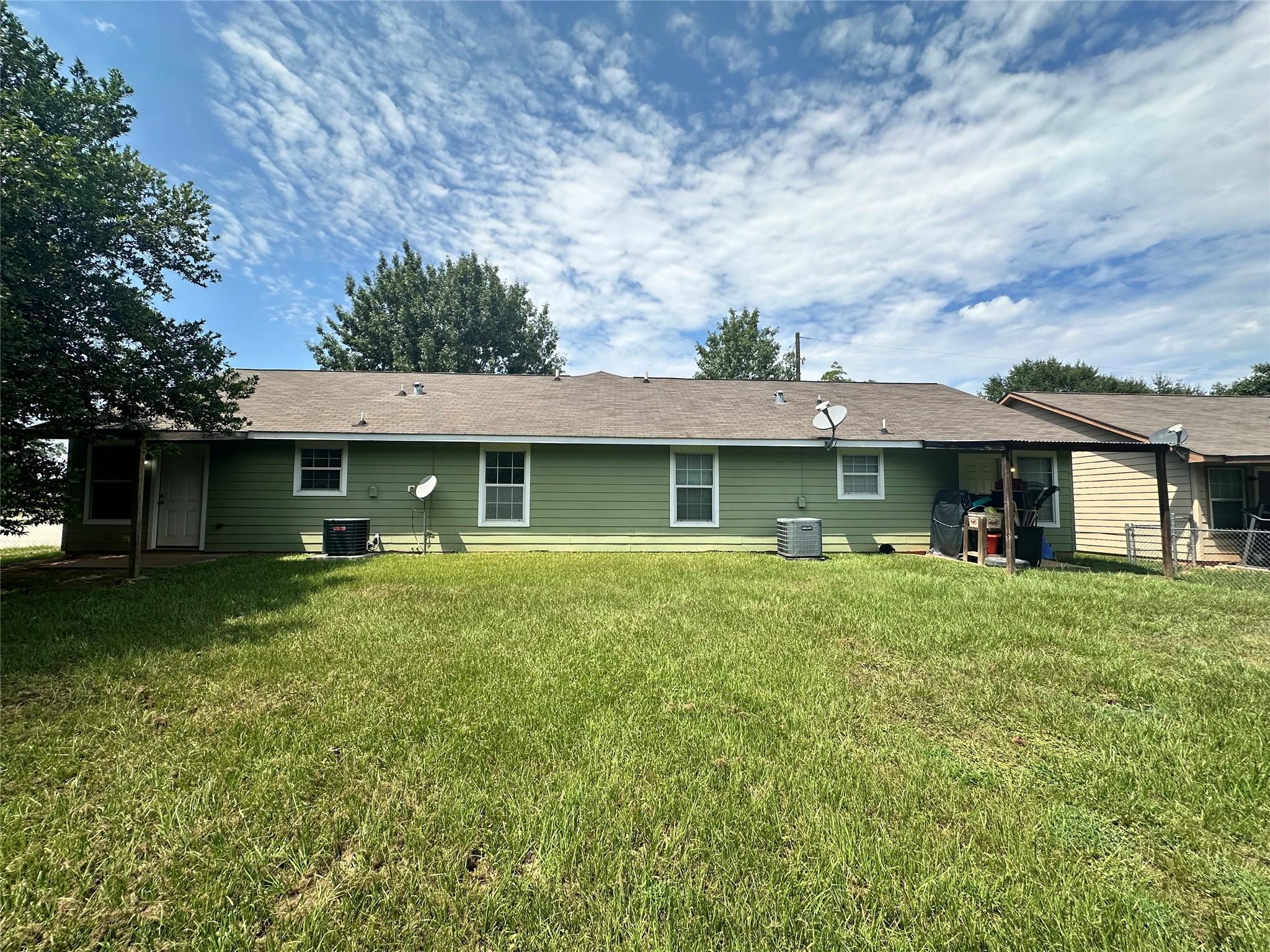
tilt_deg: +2.4
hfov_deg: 102.1
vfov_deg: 85.7
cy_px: 476
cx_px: 635
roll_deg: -0.9
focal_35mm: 14
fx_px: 514
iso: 40
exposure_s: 1/1795
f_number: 2.2
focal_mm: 2.22
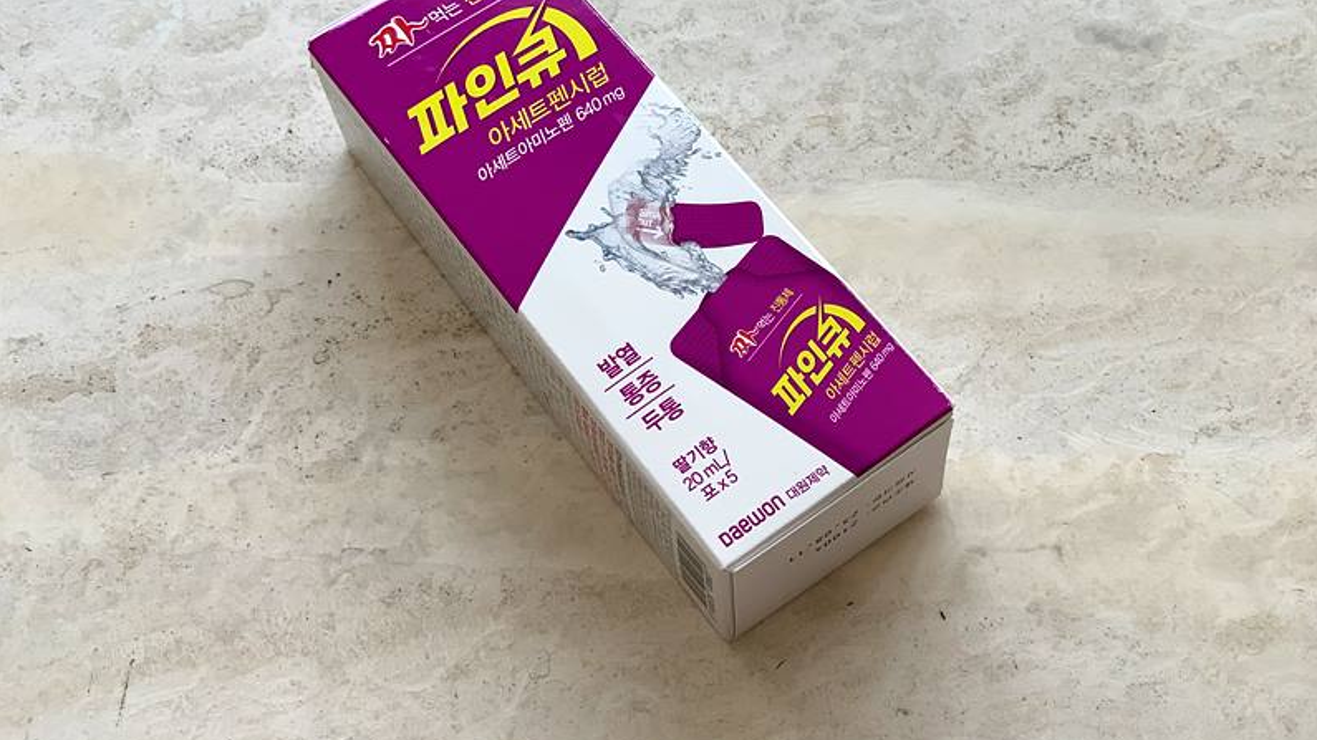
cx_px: 659
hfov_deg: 36.6
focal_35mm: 57
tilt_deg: -59.8
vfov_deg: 21.0
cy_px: 253
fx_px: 1990
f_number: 2.4
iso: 64
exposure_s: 1/120
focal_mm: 6
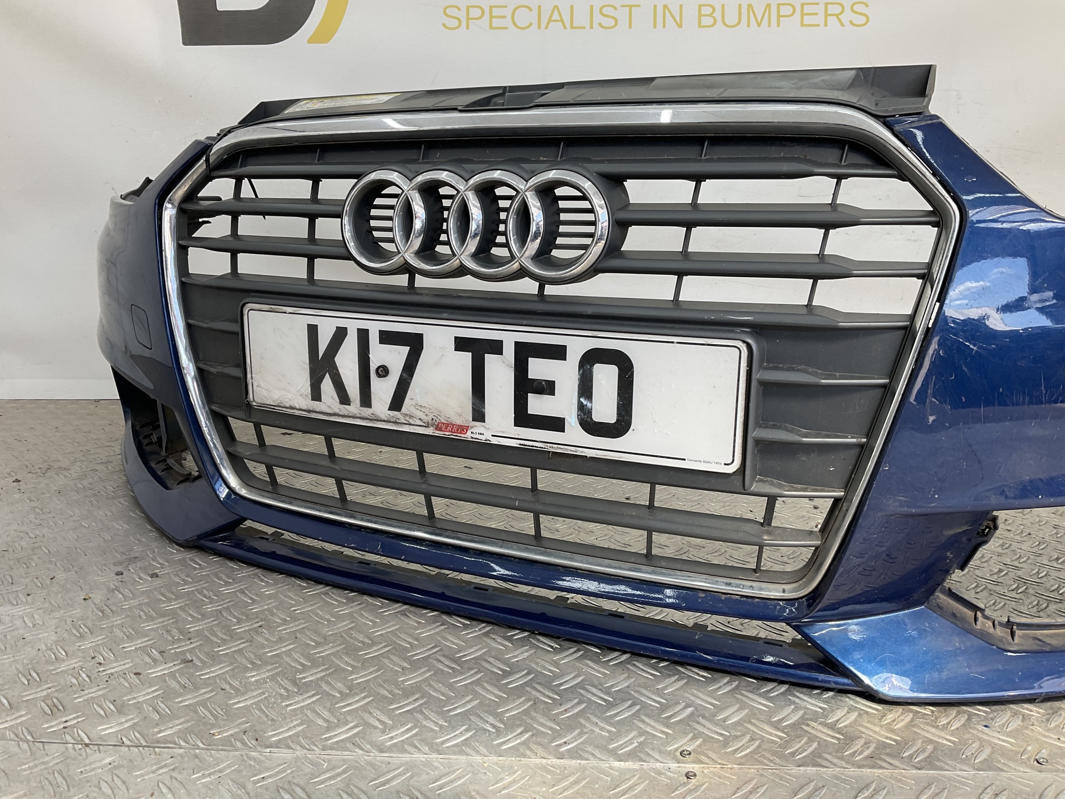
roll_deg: -3.1
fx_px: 892
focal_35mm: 29
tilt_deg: -12.8
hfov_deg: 61.7
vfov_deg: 48.2
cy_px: 400
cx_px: 532
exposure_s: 1/118
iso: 16
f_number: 1.8
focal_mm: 3
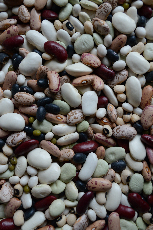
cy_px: 116
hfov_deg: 30.1
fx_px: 284
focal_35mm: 45
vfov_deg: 44.1
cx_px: 76
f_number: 5.6
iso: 200
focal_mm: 29
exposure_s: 1/10
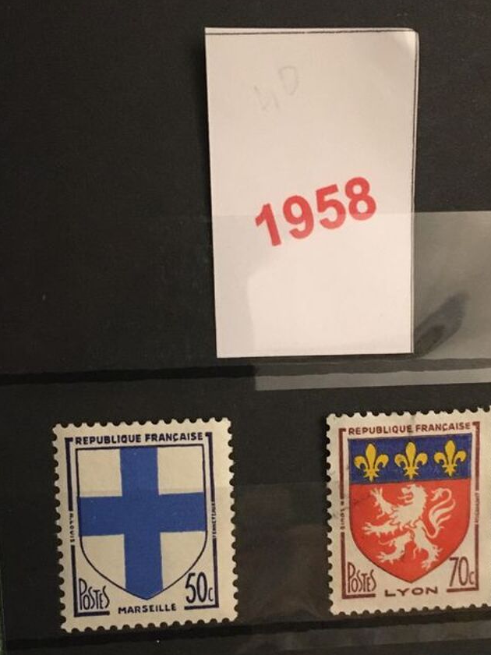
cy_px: 387
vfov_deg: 41.1
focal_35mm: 46
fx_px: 870
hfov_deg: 31.5
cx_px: 288
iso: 320
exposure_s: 1/17
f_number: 2.2
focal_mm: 4.15
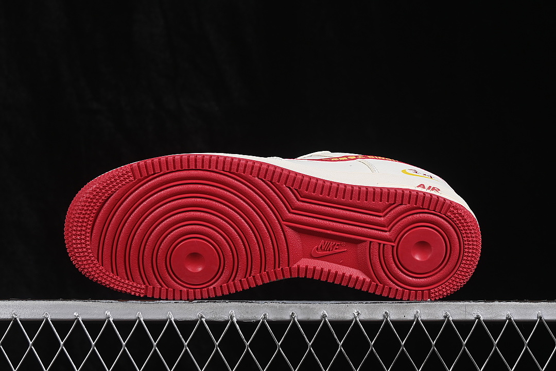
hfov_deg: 27.0
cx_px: 278
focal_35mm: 75
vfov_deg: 18.2
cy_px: 186
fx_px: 1158
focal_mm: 50
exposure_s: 1/80
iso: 160
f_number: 8
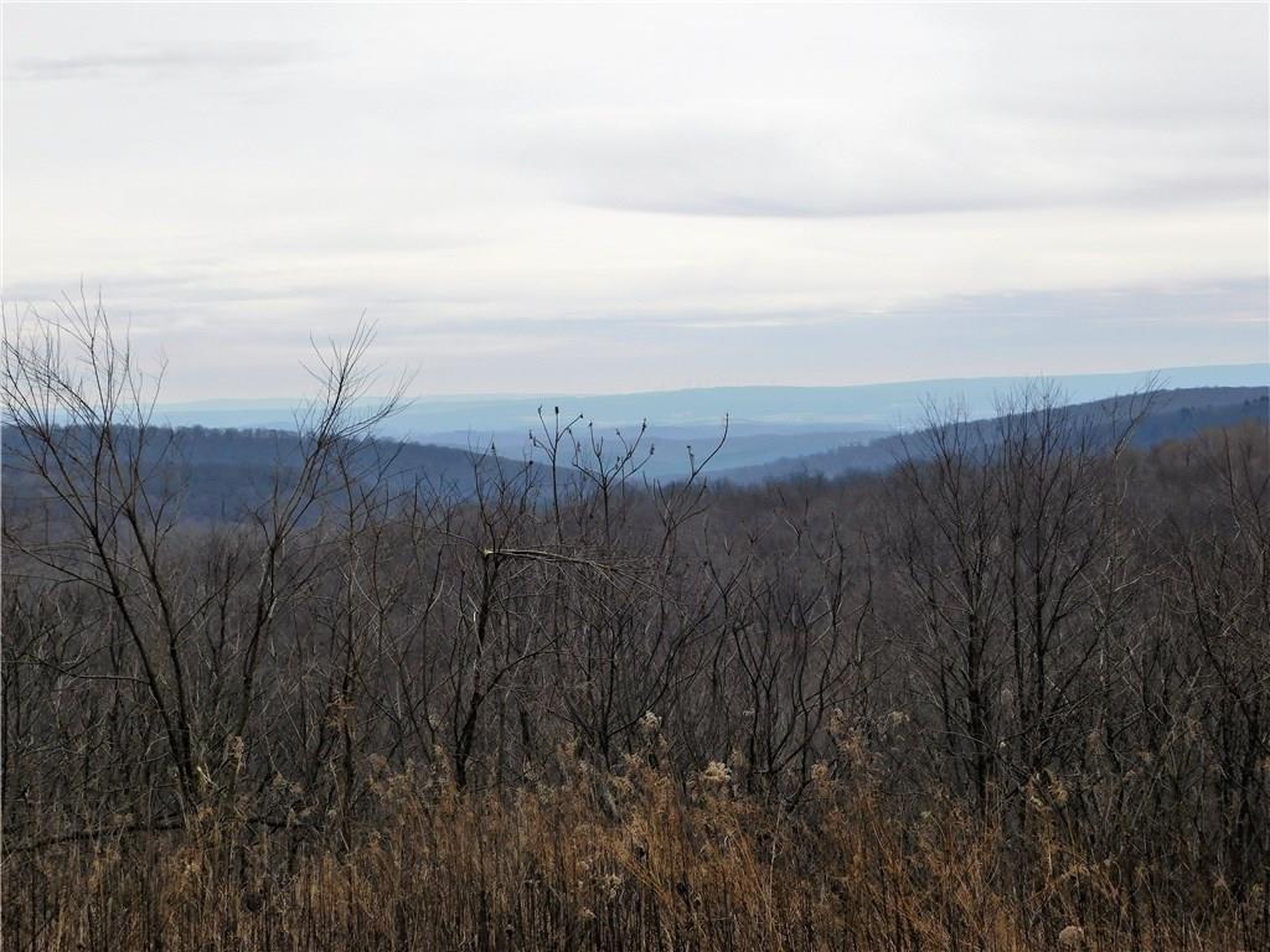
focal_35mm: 80
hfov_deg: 24.4
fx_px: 2935
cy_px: 476
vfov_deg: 18.4
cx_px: 635
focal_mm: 14.2
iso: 125
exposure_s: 1/1000
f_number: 4.4
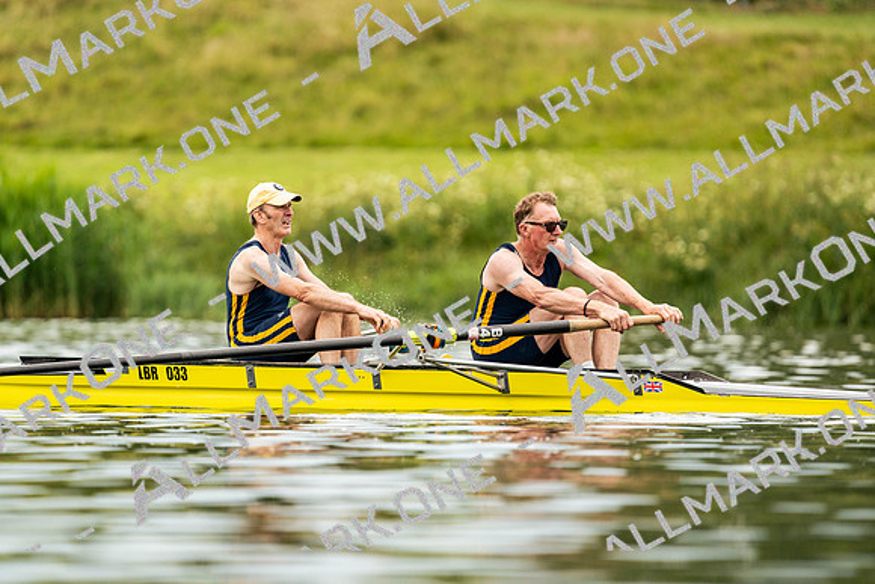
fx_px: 14586
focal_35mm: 600
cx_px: 438
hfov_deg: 3.4
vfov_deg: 2.3
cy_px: 292
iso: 640
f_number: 6.3
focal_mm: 600
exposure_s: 1/2000
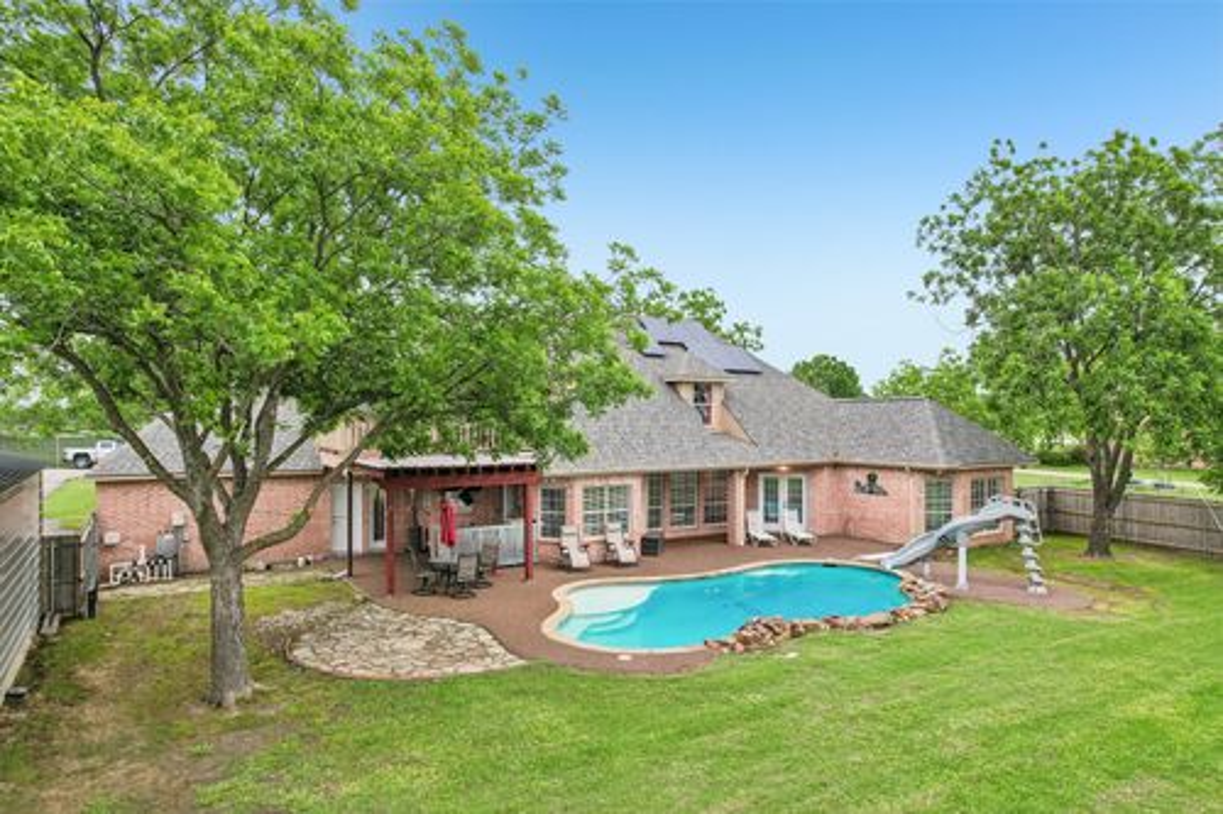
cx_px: 612
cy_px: 407
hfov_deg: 78.6
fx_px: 747
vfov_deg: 57.2
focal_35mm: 22
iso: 100
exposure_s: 1/320
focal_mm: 8.4
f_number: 2.8
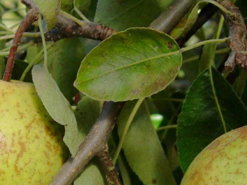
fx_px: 949
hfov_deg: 14.8
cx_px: 160
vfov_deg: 11.0
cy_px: 203
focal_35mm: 133
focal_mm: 7.8
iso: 64
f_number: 2.8
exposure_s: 1/627
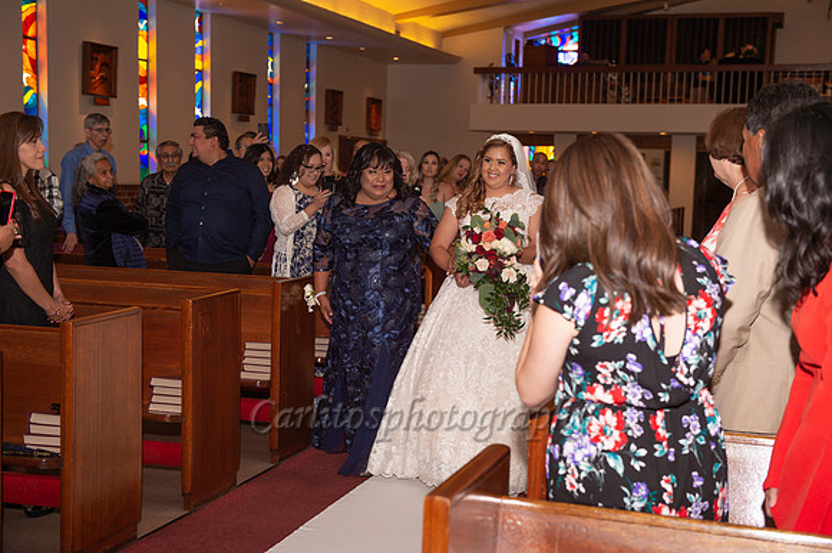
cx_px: 416
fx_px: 1201
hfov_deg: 38.2
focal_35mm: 52
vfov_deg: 26.0
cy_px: 276
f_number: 3.5
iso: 400
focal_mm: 52
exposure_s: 1/250
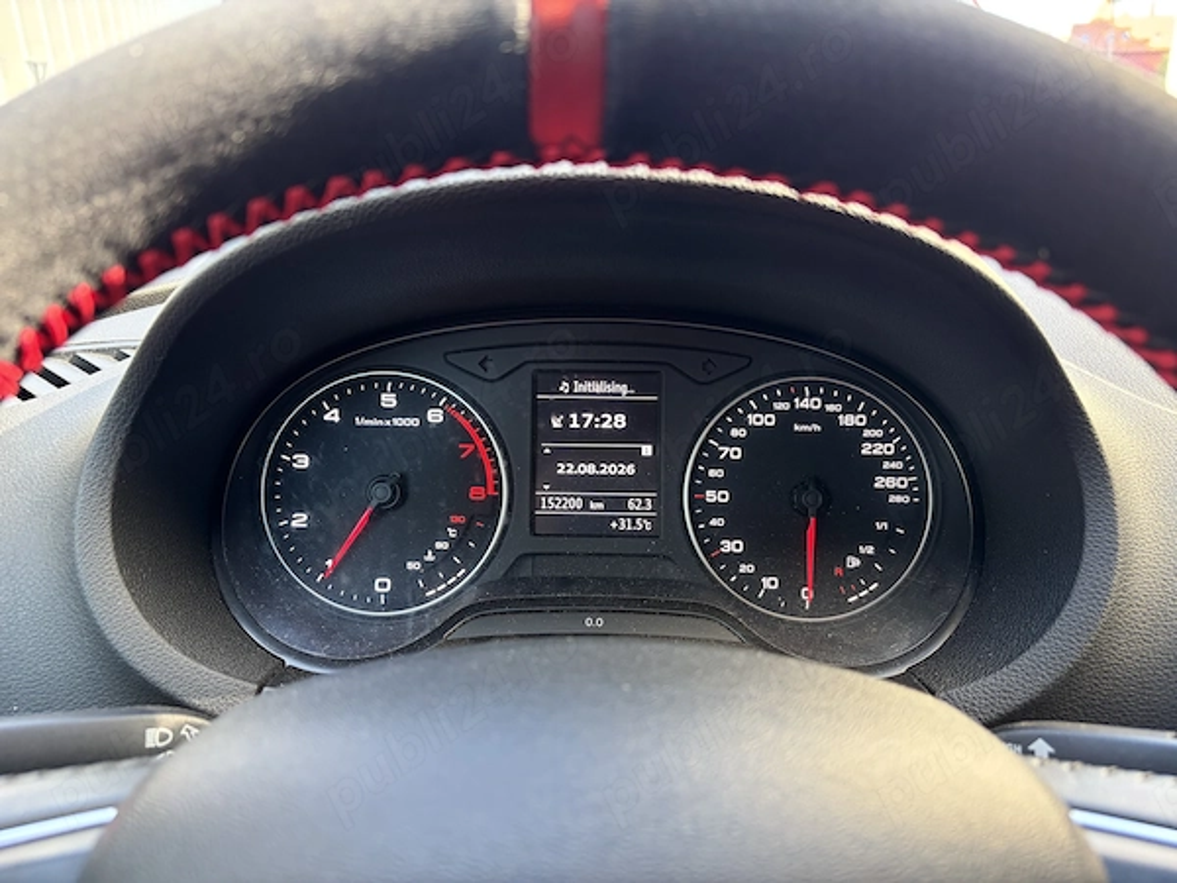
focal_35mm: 26
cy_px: 442
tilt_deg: -19.2
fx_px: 884
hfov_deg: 67.3
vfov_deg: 53.1
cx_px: 588
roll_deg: +2.6
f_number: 1.6
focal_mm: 5.96
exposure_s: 1/60
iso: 160
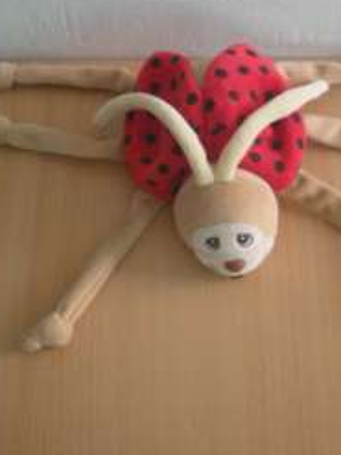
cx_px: 218
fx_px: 789
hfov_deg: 24.3
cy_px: 140
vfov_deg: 31.9
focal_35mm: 60
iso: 198
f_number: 3.1
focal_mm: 6.3
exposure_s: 1/60
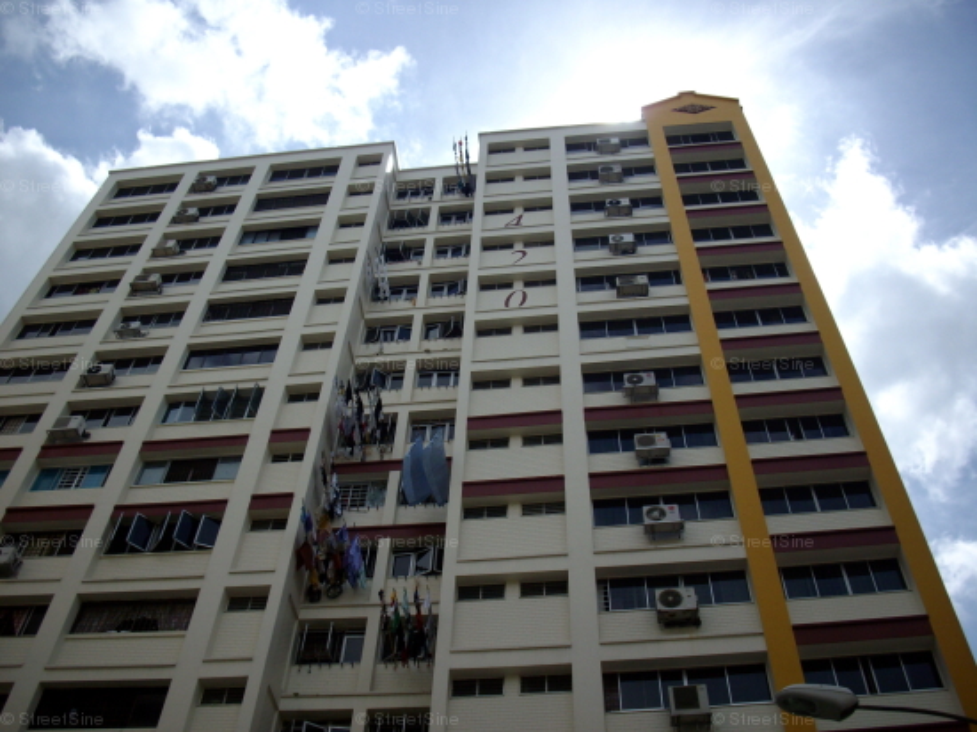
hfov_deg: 50.2
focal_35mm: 37
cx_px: 488
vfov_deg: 38.6
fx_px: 1044
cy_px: 366
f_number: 5.6
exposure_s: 1/640
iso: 80
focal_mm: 6.2
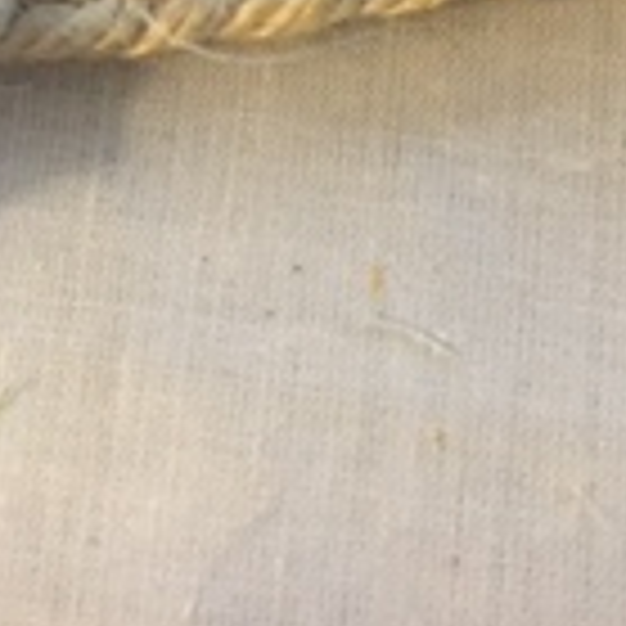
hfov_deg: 14.7
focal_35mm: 118
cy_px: -347
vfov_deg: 13.8
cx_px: 99
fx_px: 2414
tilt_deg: -68.8
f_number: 2.2
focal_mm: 4.15
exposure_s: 1/33
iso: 125
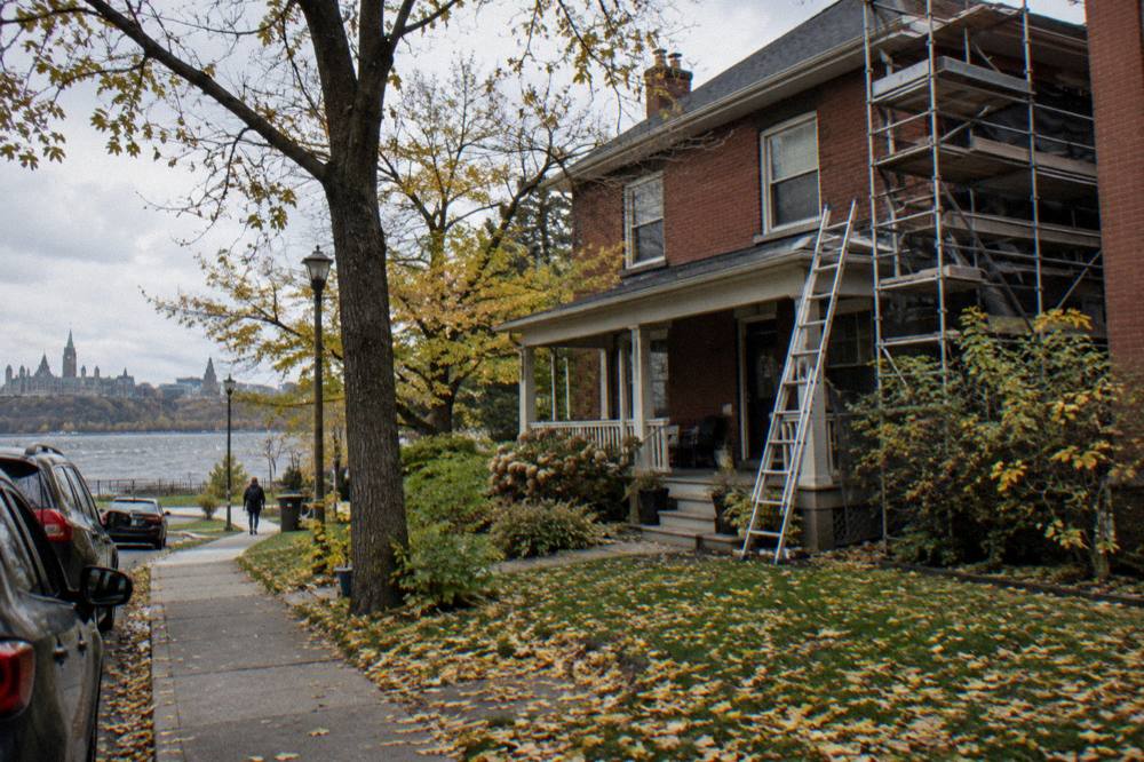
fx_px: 1112
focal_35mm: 35
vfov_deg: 37.8
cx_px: 572
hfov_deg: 54.5
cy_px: 381
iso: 400
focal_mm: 35
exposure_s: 1/1000
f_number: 5
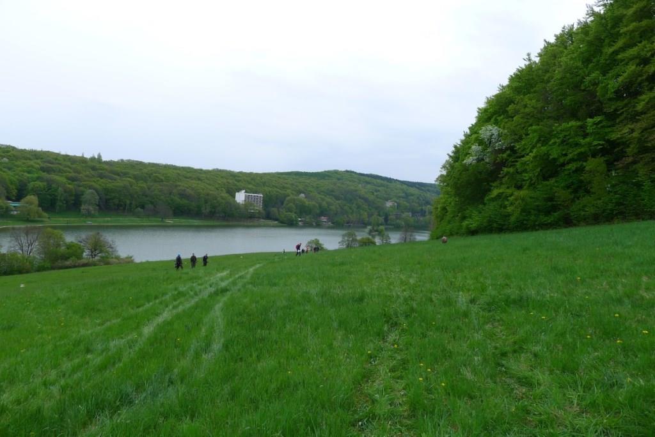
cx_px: 328
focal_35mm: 24
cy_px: 218
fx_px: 437
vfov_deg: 53.2
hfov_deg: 73.7
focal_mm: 5.1
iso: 80
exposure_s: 1/400
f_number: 3.5
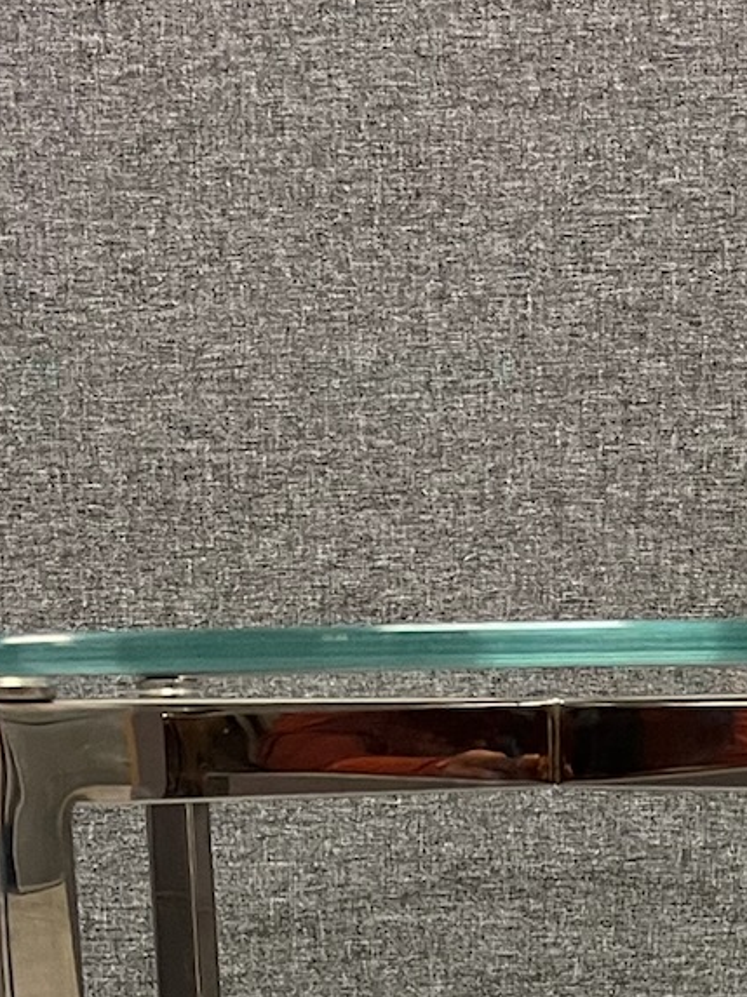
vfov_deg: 17.8
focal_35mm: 93
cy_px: 1686
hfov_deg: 15.8
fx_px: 2679
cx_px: 533
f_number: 1.6
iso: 160
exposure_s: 1/50
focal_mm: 5.1
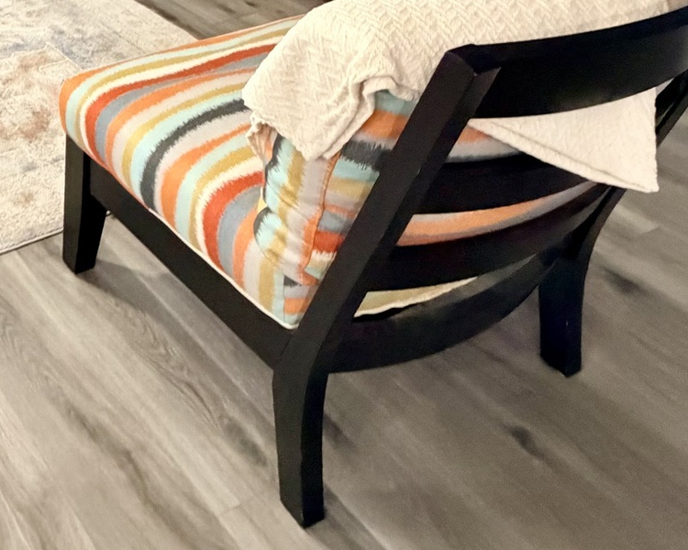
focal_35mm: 42
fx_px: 855
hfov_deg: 38.3
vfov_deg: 30.4
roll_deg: +0.3
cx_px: -21
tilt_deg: -15.0
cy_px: -108
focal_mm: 2.22
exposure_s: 1/60
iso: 1250
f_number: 2.2
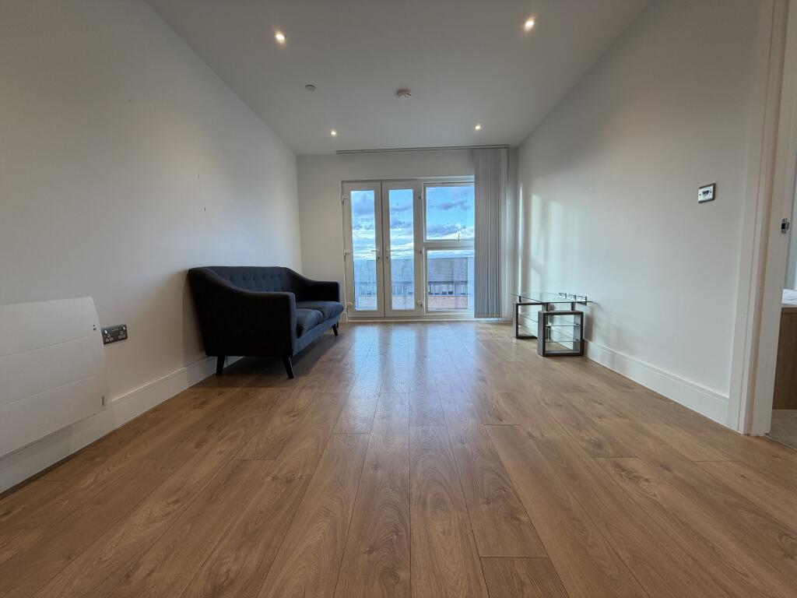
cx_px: 398
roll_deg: +0.9
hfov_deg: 102.1
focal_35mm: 14
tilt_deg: -4.9
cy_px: 299
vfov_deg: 85.7
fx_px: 322
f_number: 2.2
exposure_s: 1/100
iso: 100
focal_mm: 2.22
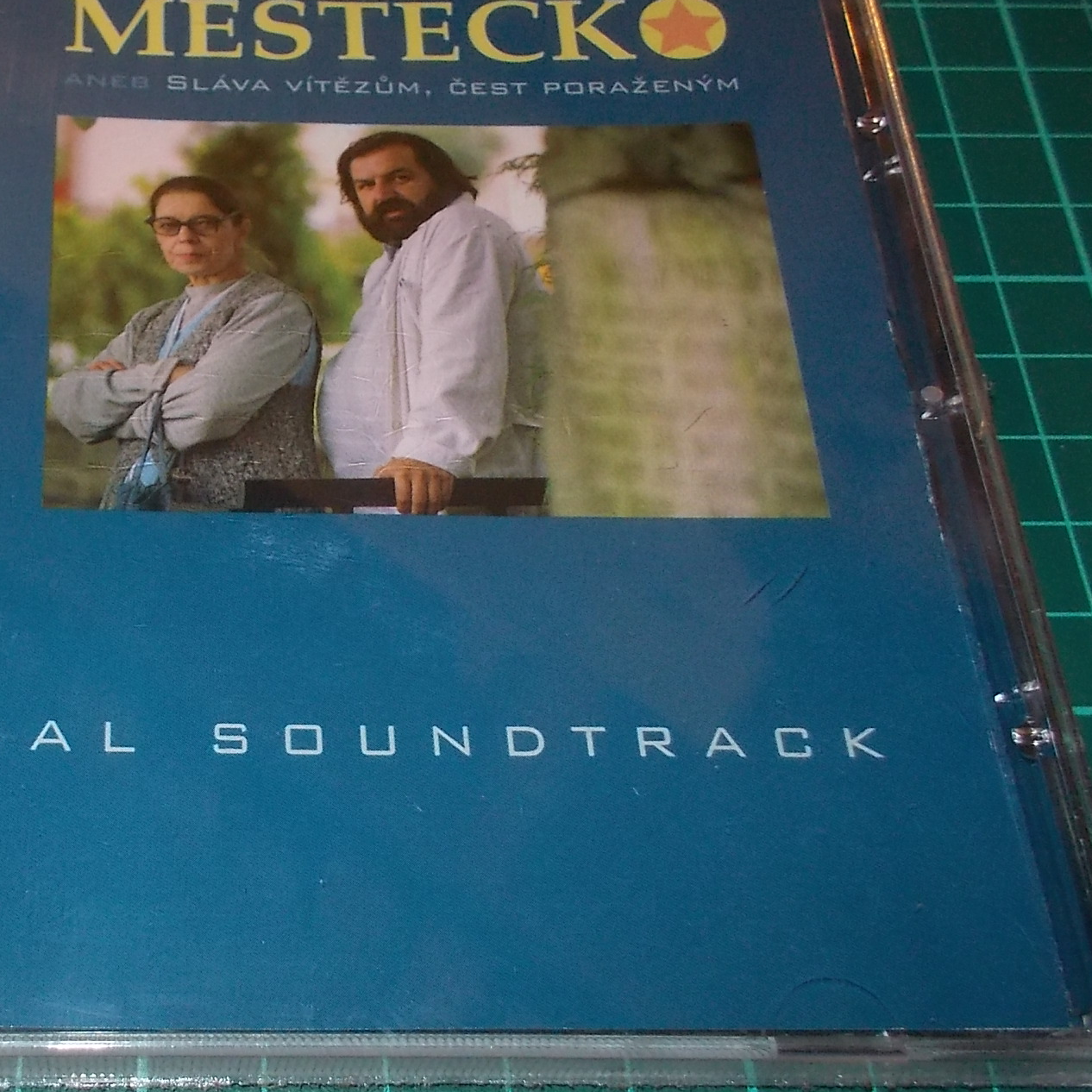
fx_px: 1642
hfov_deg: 35.5
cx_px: 200
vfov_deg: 36.8
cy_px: 573
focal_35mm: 46
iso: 200
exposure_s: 1/30
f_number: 3.3
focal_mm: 4.1
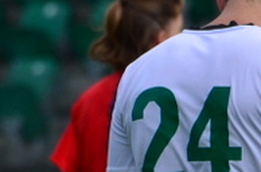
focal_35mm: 2507
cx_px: 683
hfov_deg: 0.8
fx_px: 18117
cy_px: 193
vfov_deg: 0.5
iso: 400
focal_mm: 270
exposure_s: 1/800
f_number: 5.6
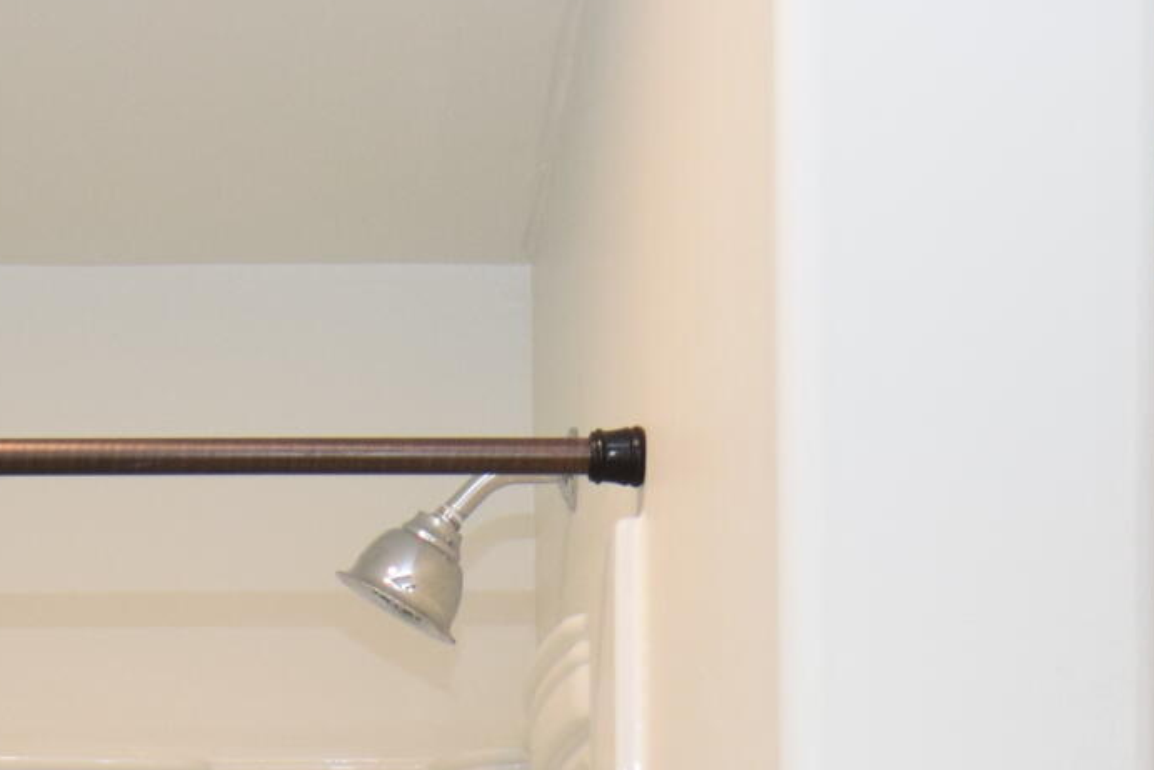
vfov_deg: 17.2
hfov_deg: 30.7
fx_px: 2084
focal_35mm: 65
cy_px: 1373
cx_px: 395
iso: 800
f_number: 3.5
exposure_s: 1/60
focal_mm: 10
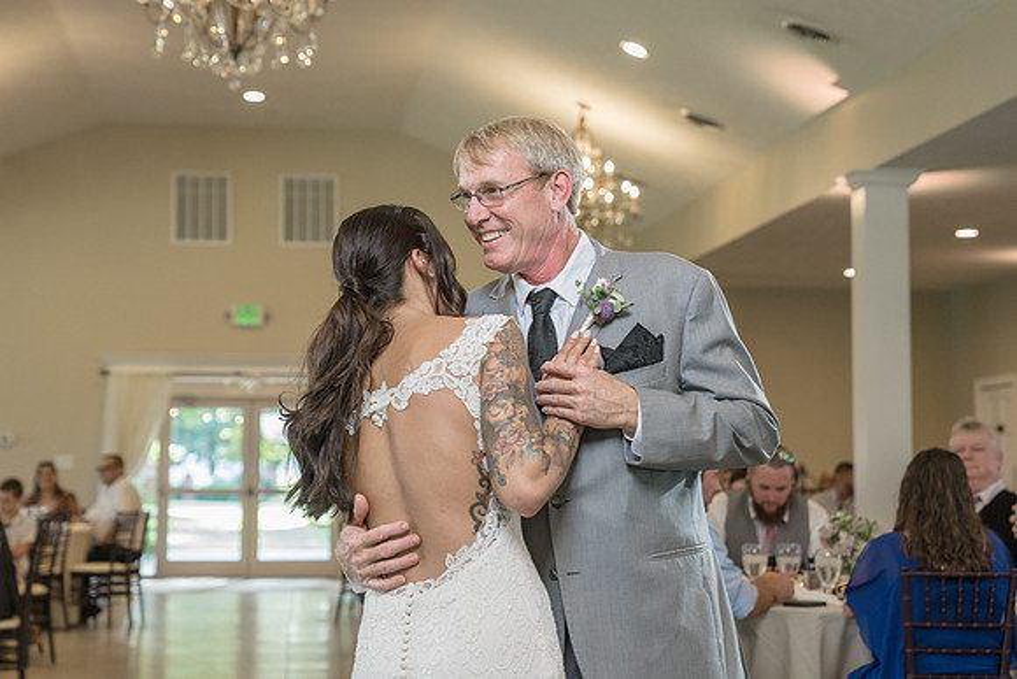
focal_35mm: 78
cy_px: 320
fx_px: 2197
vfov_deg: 17.6
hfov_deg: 26.1
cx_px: 487
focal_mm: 67
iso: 2000
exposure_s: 1/250
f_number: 4
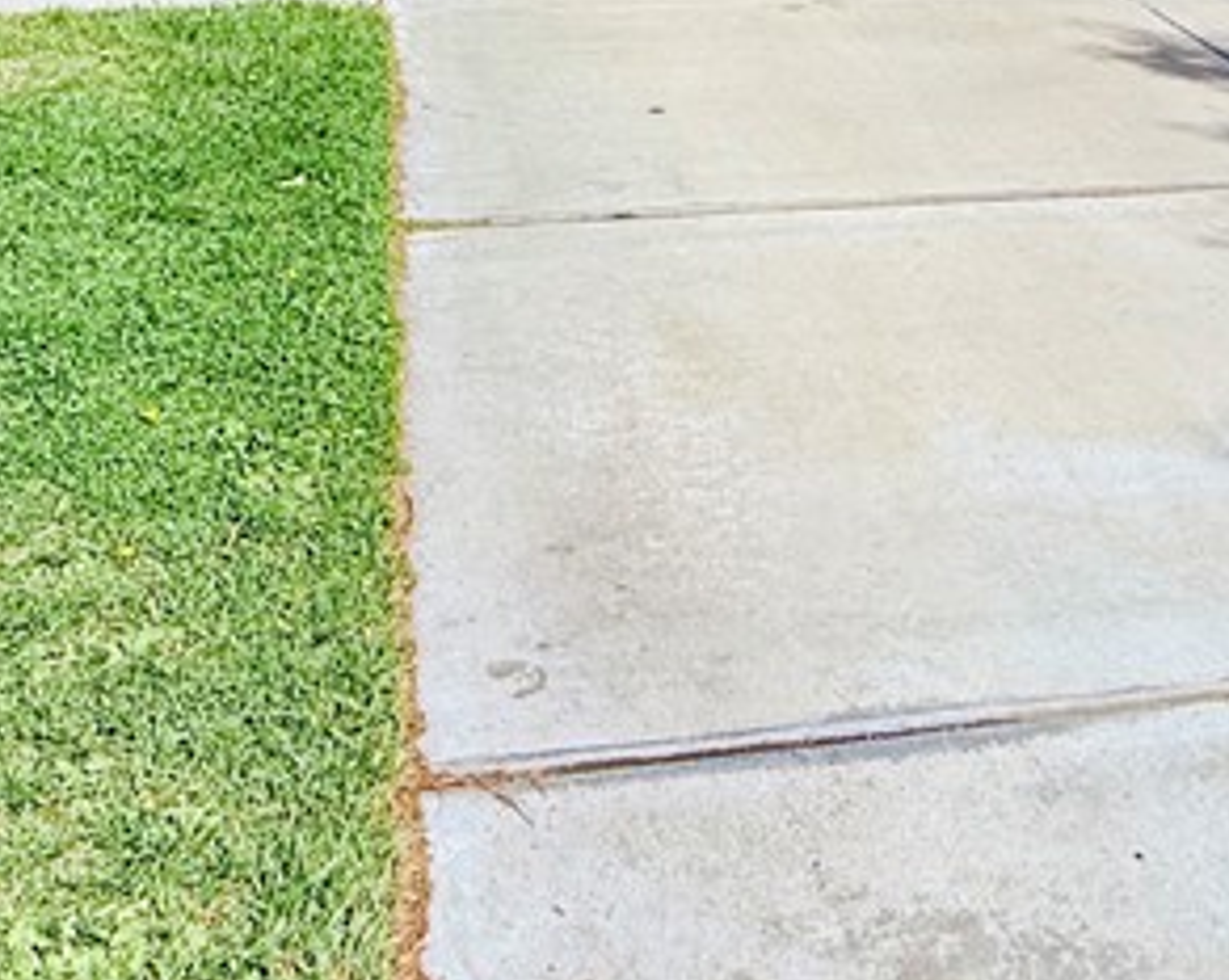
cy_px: -353
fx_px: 1744
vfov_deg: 26.0
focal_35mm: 48
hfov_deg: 38.7
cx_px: 699
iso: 50
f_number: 2.2
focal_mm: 2.22
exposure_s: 1/3460
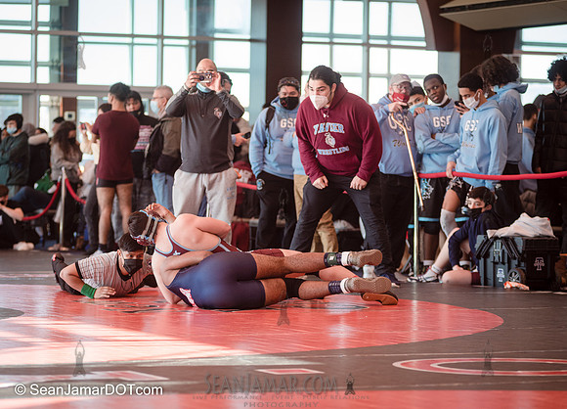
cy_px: 220
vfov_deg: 9.6
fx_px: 2421
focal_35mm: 150
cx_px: 281
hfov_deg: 13.4
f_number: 4
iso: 400
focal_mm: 125
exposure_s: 1/400
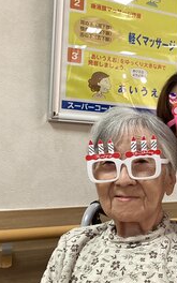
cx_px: 201
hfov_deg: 21.8
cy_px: 160
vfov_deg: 36.2
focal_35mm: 56
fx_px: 432
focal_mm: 3.3
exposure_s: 1/60
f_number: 2.4
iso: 125
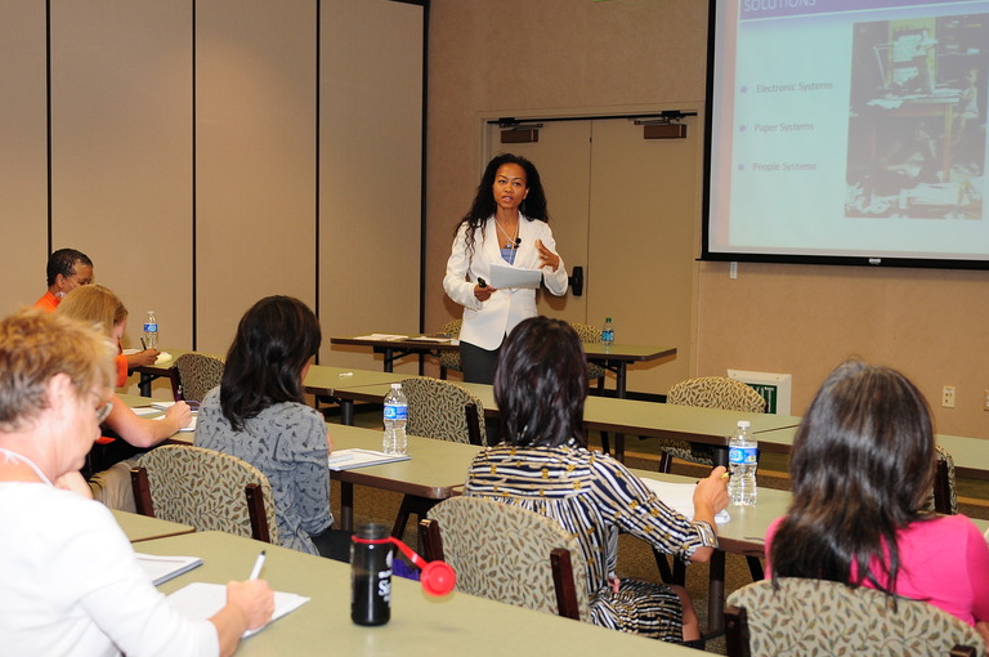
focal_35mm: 55
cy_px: 349
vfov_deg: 24.5
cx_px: 437
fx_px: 1509
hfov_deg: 36.2
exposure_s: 1/125
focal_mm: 32
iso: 320
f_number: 2.8
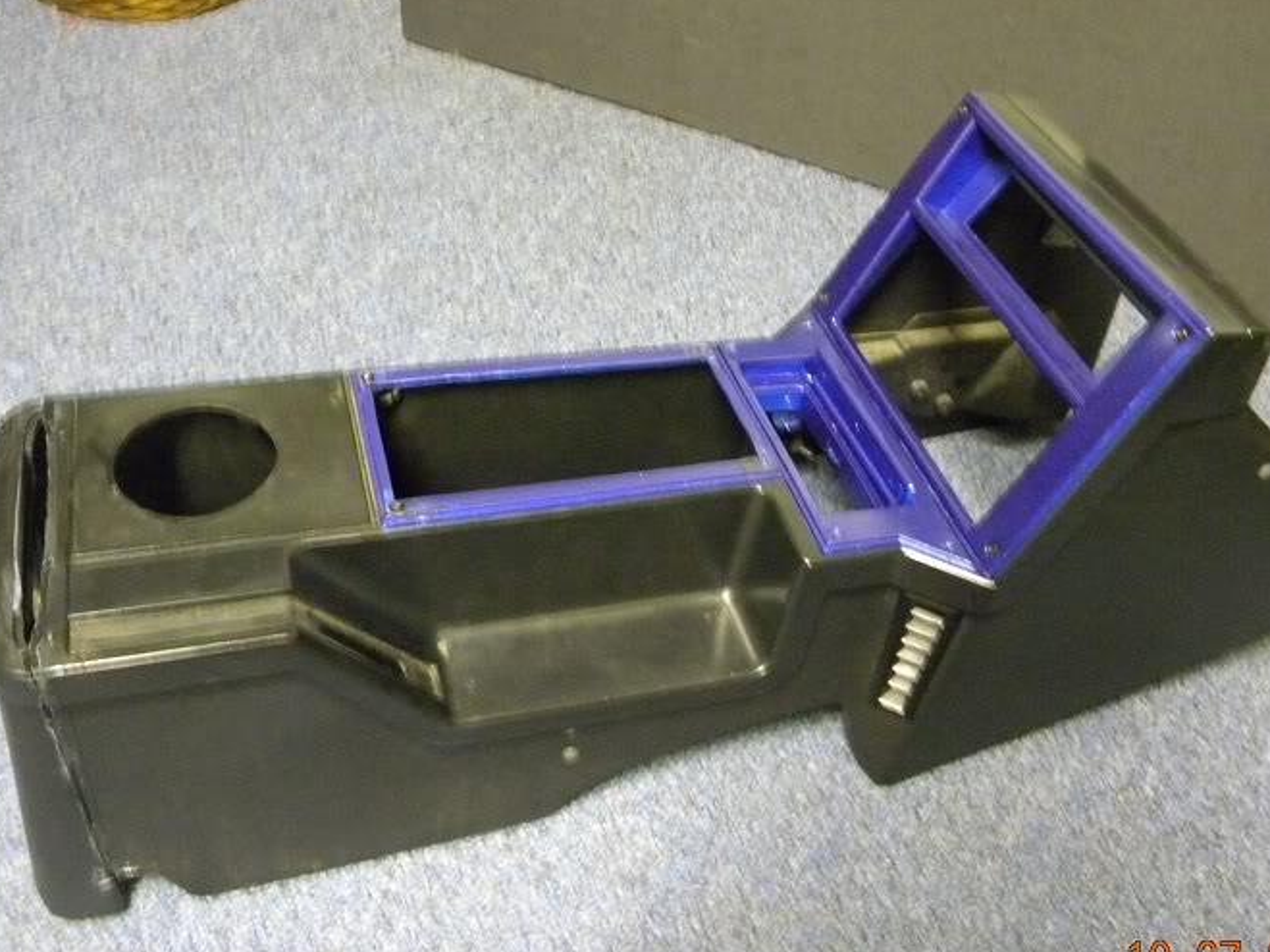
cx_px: 684
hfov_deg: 53.9
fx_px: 1247
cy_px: 503
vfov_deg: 41.8
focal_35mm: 34
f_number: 3.5
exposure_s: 1/4.2
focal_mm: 5
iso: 800
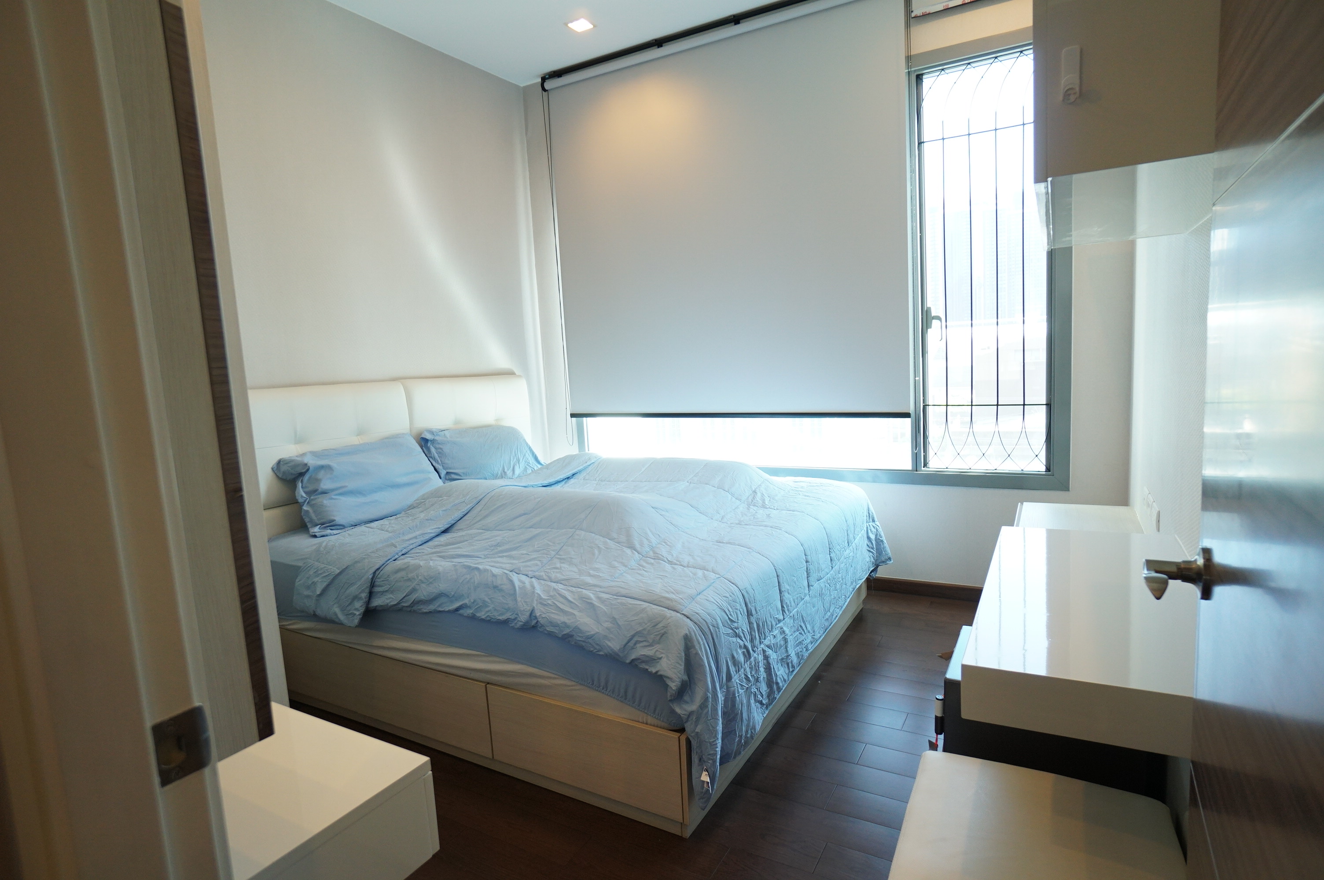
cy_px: 440
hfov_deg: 90.1
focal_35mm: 18
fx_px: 661
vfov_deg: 67.3
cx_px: 662
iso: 800
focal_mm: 12
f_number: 4
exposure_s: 1/60
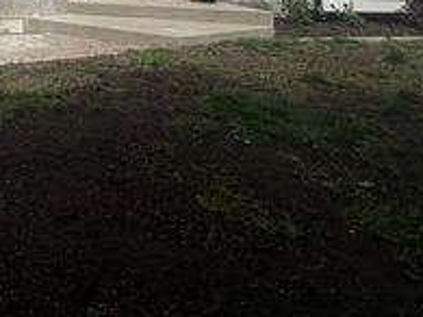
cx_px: -124
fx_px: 562
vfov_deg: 25.4
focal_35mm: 46
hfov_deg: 31.8
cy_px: -132
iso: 20
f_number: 2.2
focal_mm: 2.22
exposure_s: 1/1050
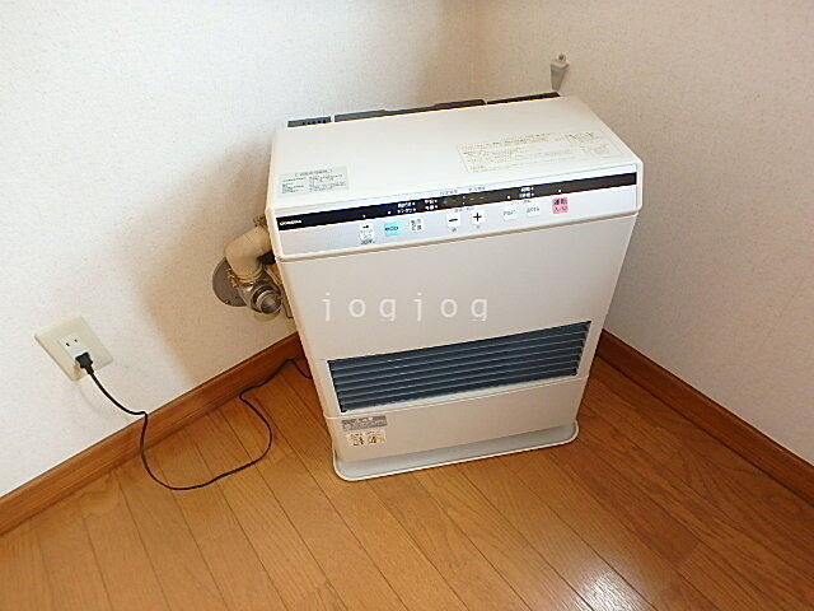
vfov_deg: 63.4
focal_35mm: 21
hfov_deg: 79.0
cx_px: 407
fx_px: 494
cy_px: 306
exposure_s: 1/30
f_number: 3.5
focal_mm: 3.7
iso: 320
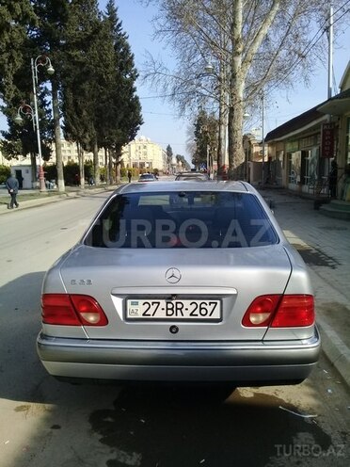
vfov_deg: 58.4
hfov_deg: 45.4
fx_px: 418
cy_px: 234
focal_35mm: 31
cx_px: 175
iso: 50
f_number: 2.2
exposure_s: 1/917
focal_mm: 3.3
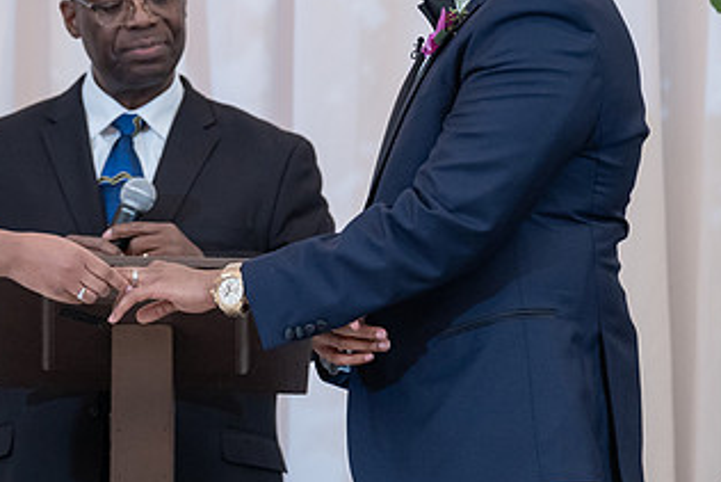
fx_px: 6852
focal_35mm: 342
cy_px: 31
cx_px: 150
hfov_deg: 6.0
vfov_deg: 4.0
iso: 2000
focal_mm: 170
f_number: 4
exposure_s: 1/100
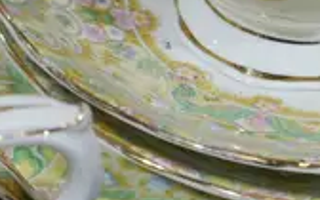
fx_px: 2590
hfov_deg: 7.0
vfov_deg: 4.4
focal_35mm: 297
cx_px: -93
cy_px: 92
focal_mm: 23
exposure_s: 1/60
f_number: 5.1
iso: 400
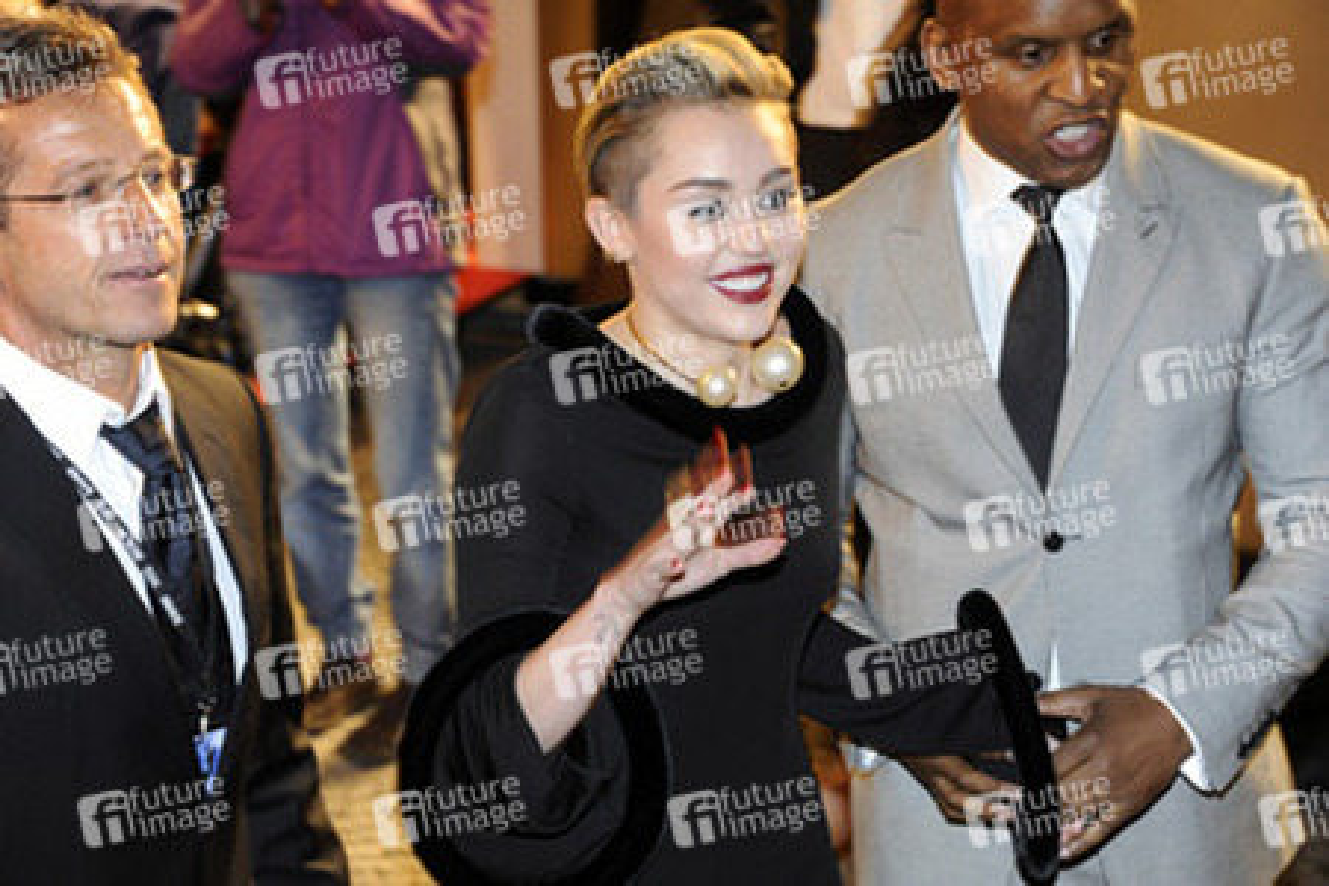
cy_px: 443
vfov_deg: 11.8
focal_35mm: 116
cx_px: 664
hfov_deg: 17.6
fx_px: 4282
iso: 1600
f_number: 6.3
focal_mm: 116
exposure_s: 1/40
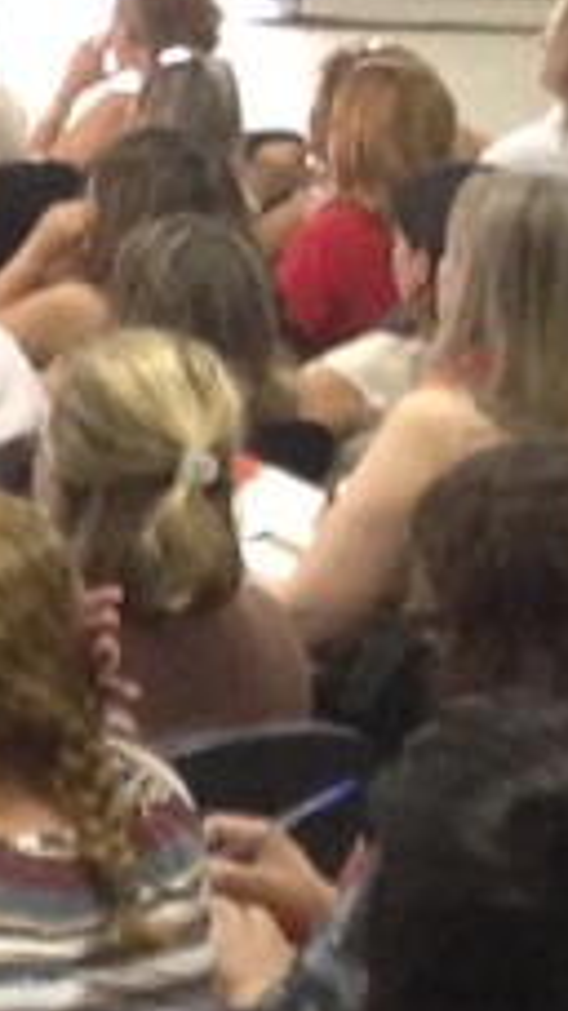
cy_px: 976
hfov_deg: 4.2
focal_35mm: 257
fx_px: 6891
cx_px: -2081
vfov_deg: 8.4
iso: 200
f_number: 2.4
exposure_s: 1/20
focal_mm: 4.12
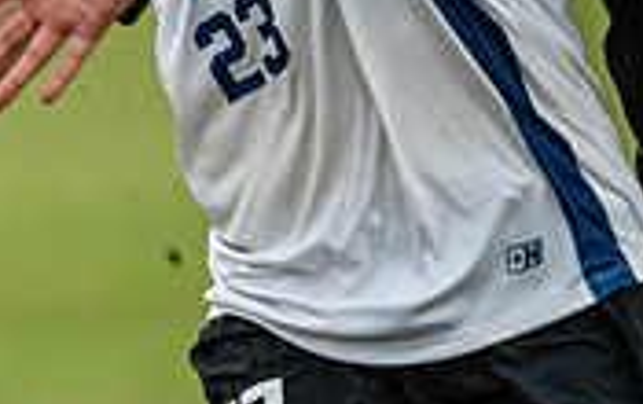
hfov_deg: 1.0
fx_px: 35490
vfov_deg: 0.7
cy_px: -86
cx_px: 382
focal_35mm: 2022
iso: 1250
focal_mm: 400
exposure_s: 1/1000
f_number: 4
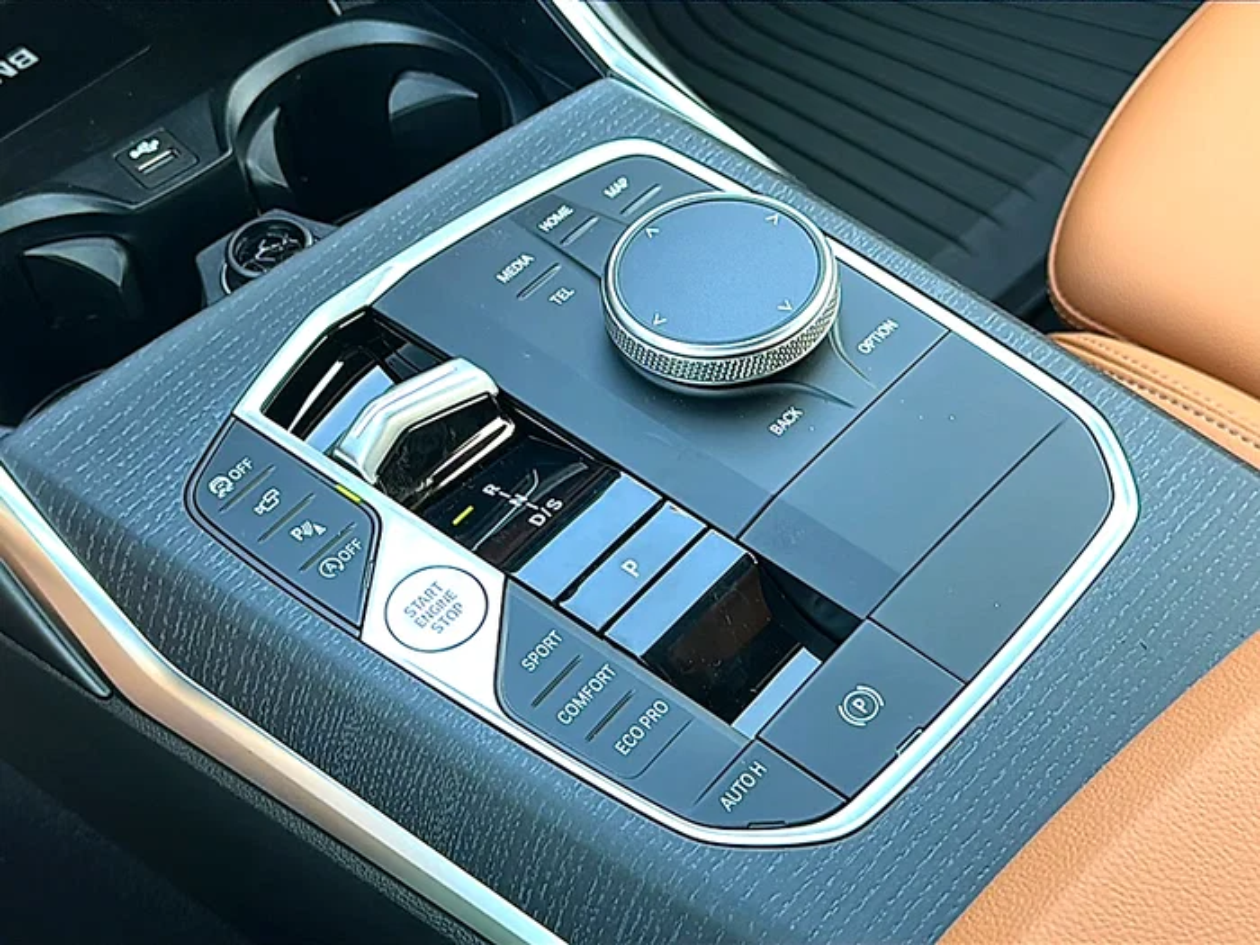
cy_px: 472
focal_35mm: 43
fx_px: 1565
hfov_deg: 43.9
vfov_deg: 33.6
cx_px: 630
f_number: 1.78
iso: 50
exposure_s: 1/87
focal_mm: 6.86
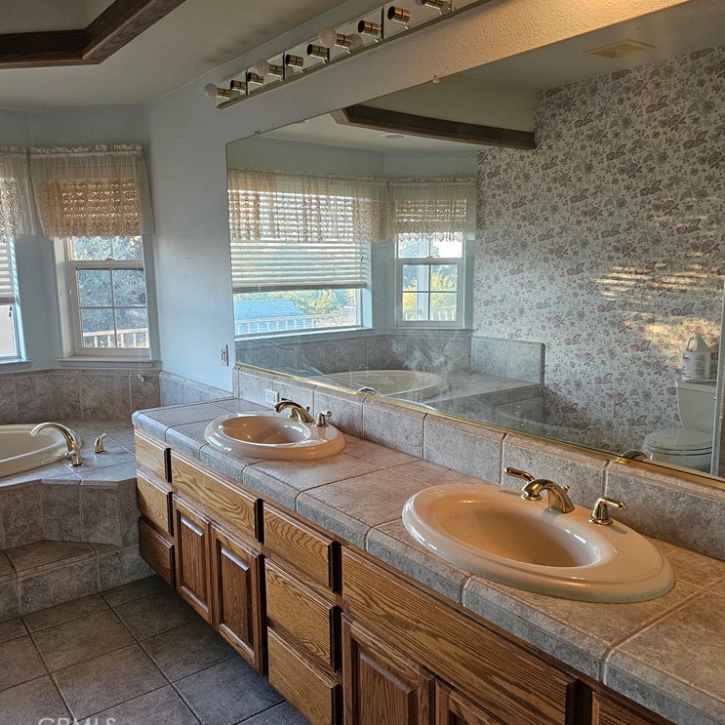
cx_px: 329
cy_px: 366
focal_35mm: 28
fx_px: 663
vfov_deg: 57.3
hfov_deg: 57.2
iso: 500
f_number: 1.7
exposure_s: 1/120
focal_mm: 6.3
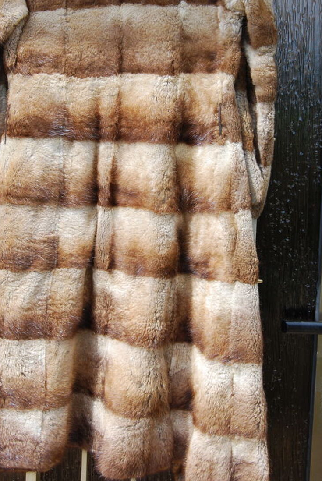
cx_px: 150
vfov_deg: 39.9
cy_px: 169
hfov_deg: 27.6
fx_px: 656
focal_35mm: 49
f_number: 8
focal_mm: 24
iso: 400
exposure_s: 1/400
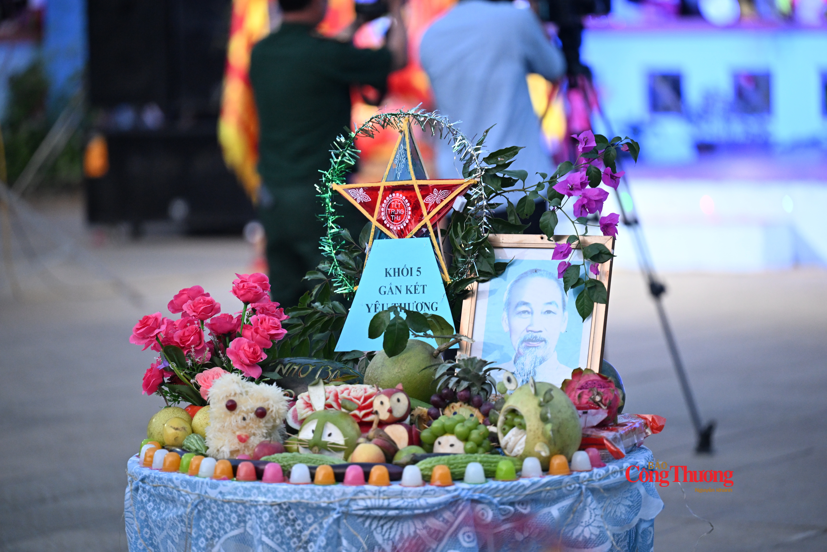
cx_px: 414
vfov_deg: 8.3
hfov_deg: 12.5
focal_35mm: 165
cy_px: 276
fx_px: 3790
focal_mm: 165
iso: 3200
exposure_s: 1/200
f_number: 2.8
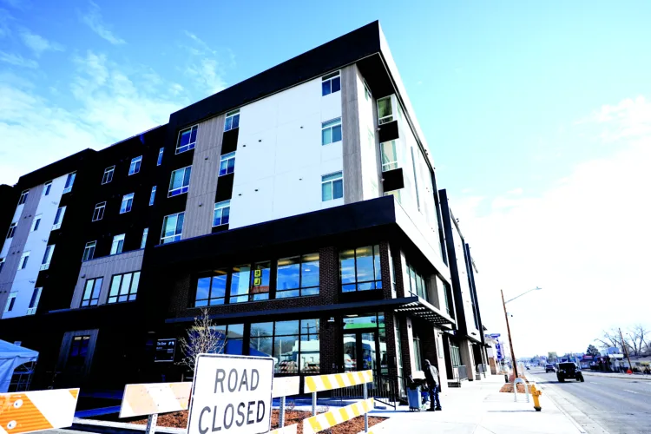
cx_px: 326
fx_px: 344
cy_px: 217
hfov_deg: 86.9
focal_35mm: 19
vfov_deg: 64.6
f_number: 3.5
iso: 200
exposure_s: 1/1600
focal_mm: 19
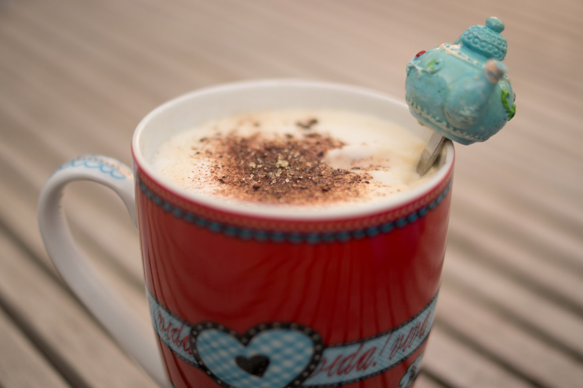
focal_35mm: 52
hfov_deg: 37.9
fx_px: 850
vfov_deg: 25.7
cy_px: 194
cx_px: 292
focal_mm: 35
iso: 100
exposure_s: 1/500
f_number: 1.8
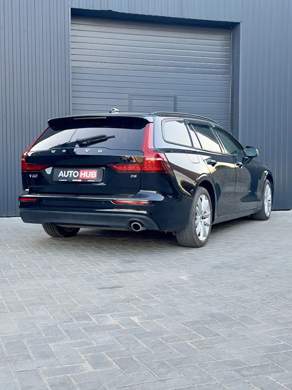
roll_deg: +0.0
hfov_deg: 30.3
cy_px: 195
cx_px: 146
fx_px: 540
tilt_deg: -2.6
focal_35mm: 48
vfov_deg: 39.7
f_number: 1.78
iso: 80
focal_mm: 6.76
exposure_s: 1/121
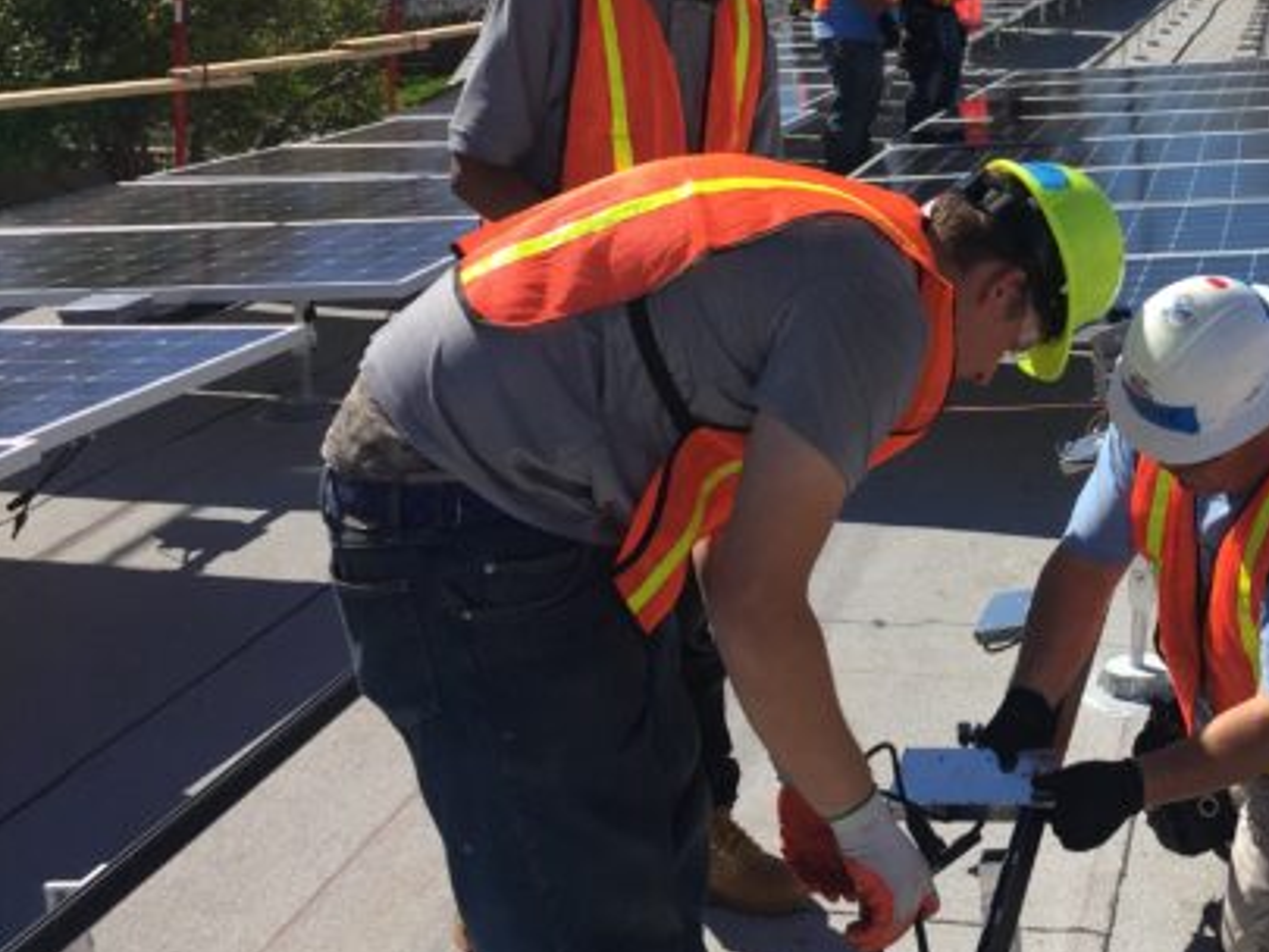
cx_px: 1194
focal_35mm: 55
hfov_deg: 32.8
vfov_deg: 25.8
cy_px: 122
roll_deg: -0.9
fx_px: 2017
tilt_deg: -8.0
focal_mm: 4.15
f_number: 2.2
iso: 32
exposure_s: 1/2326
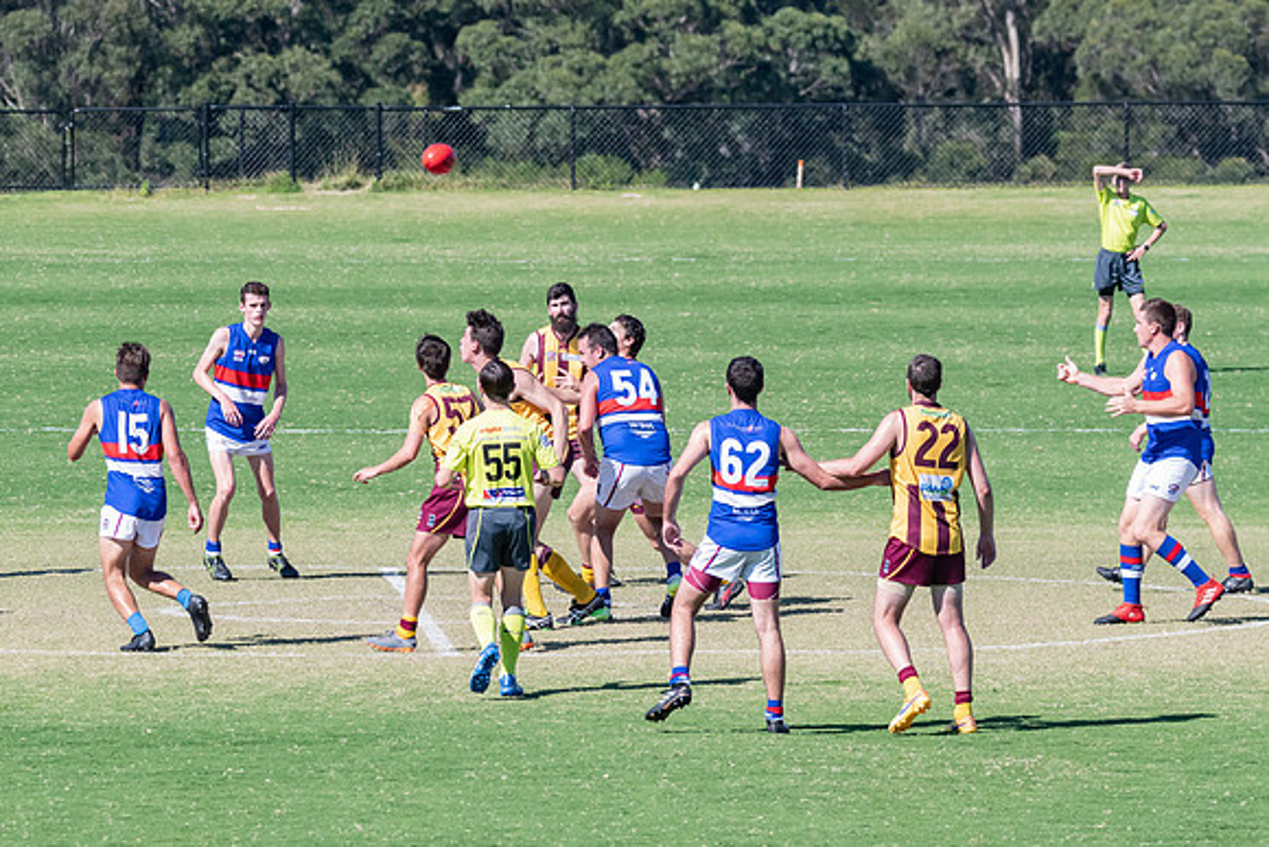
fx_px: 14565
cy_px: 373
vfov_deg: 3.3
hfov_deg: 5.0
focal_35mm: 413
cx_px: 603
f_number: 8
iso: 1000
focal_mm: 220
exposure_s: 1/2500
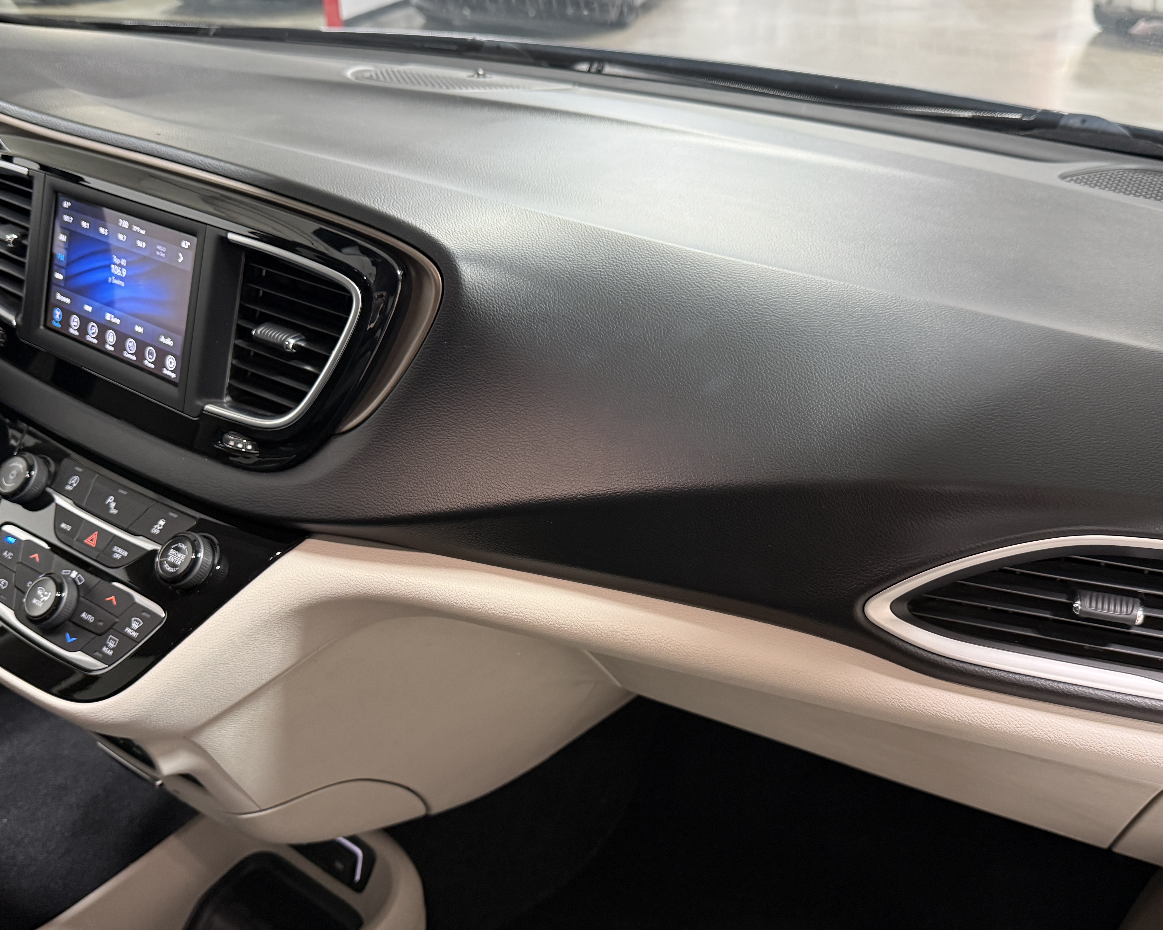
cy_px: 462
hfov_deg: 57.1
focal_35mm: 31
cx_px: 626
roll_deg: -0.7
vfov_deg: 47.1
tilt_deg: -28.3
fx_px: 1067
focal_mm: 6.76
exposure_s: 1/60
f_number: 1.78
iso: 320
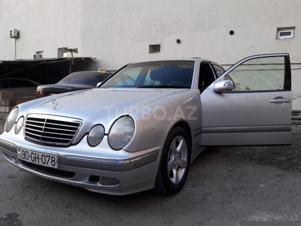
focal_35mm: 28
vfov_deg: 49.7
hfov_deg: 63.4
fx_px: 243
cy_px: 113
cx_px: 150
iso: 50
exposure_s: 1/33
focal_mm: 3.7
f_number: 1.9
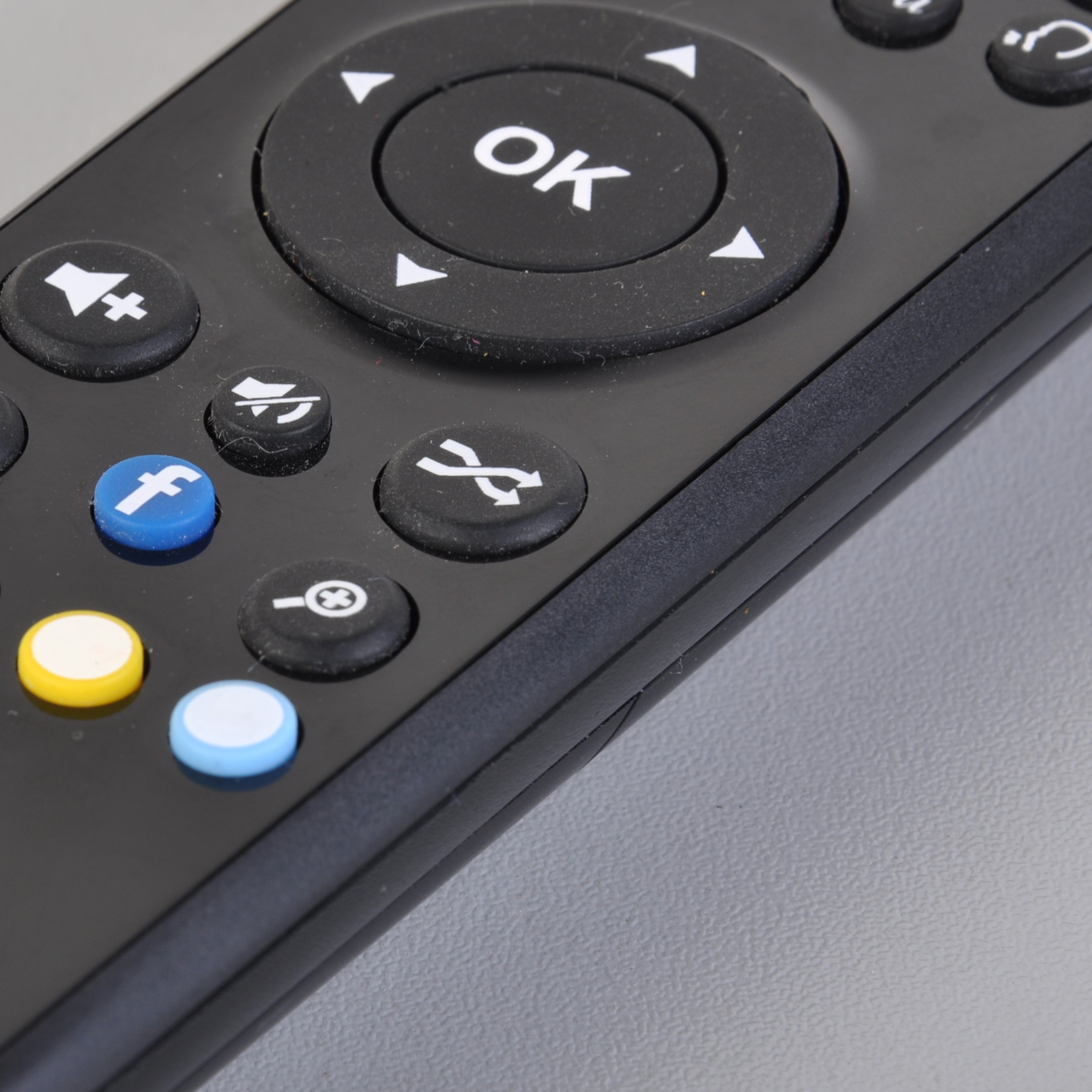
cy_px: 503
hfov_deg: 7.0
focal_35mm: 251
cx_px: 199
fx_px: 8951
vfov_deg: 7.0
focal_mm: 105
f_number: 16
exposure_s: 1/160
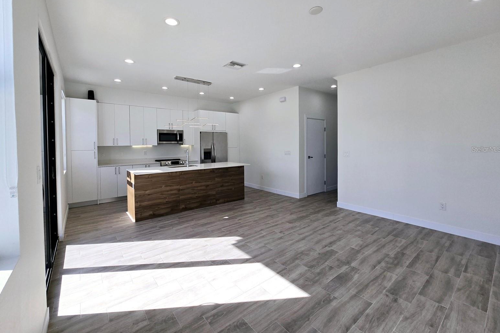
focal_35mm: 14
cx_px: 243
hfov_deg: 104.2
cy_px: 149
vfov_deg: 80.9
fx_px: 194
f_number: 2.2
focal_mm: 2.2
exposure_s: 1/345
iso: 50
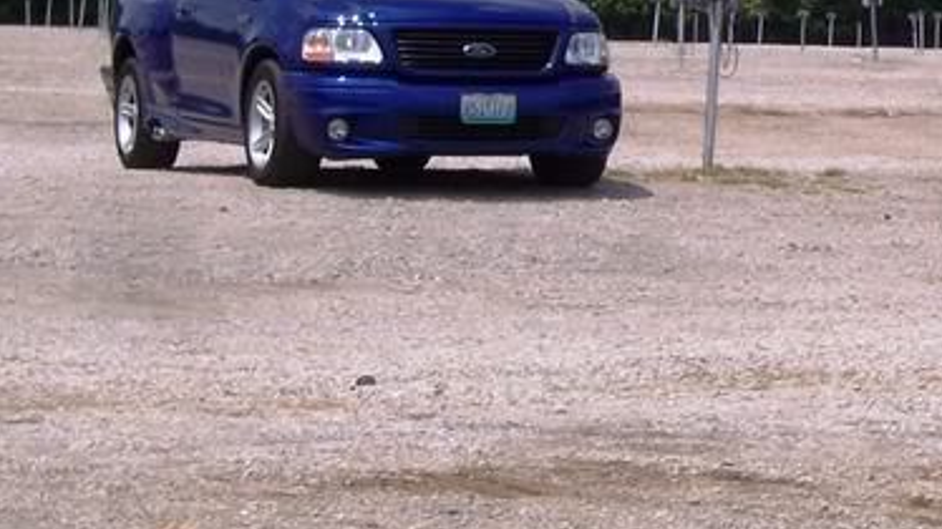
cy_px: 65
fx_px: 3845
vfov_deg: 7.8
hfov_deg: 13.9
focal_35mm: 154
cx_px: 801
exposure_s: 1/750
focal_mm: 10.8
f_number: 6.7
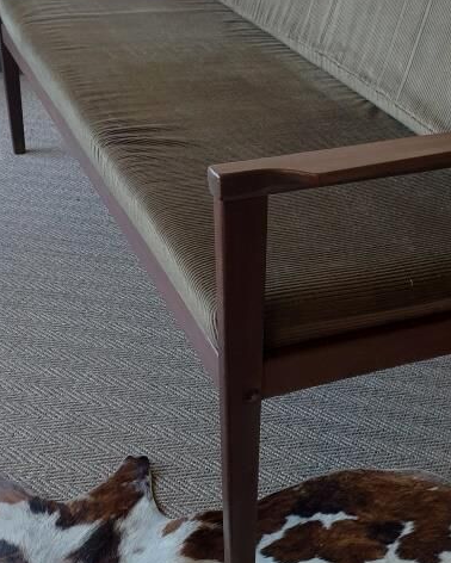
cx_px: 357
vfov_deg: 33.9
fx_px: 917
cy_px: 196
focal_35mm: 55
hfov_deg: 27.1
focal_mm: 4.3
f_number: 2.4
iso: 160
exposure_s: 1/50
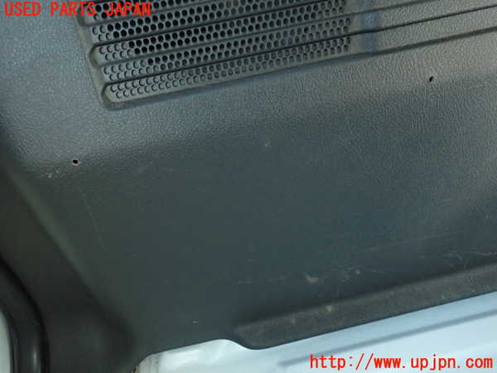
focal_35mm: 25
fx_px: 359
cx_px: 248
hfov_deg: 69.4
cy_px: 186
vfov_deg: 54.9
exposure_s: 1/30
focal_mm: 4.5
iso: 500
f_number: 2
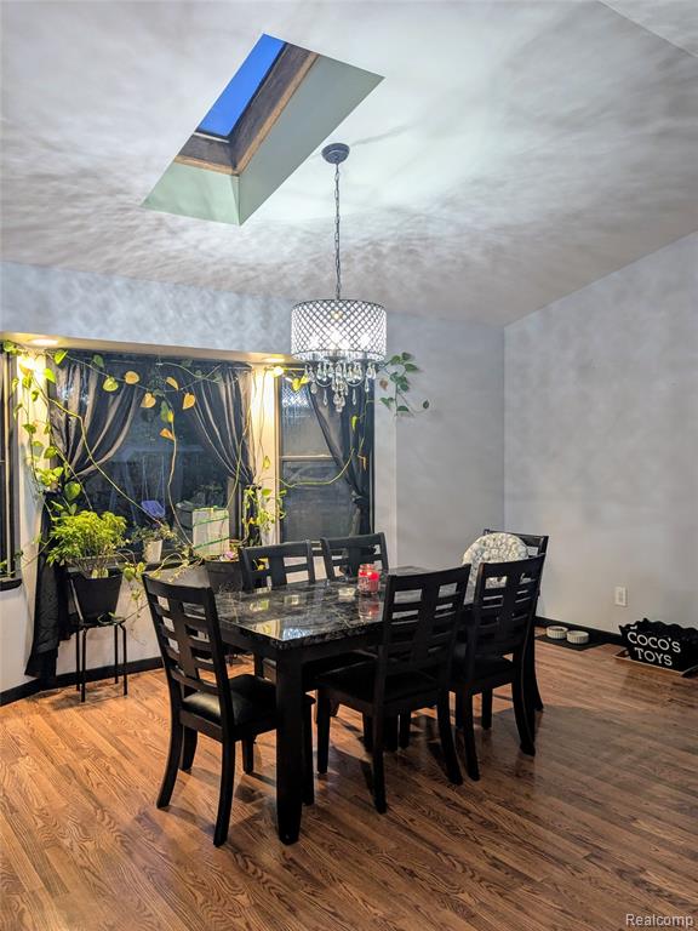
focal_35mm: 27
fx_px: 726
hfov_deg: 51.4
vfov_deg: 65.3
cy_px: 466
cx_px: 349
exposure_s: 1/24
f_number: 1.73
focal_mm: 4.38
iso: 68
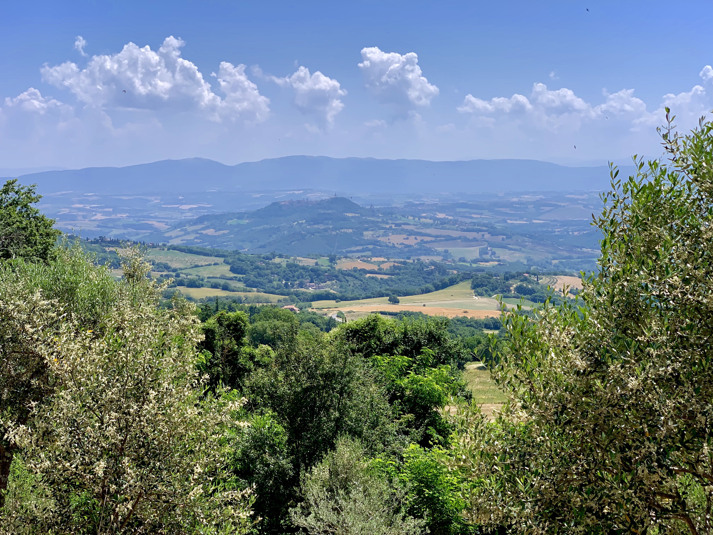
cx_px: 356
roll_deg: +1.1
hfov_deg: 36.8
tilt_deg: -4.4
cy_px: 268
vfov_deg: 28.0
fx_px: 1071
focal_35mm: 52
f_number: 2.4
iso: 16
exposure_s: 1/1410
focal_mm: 6
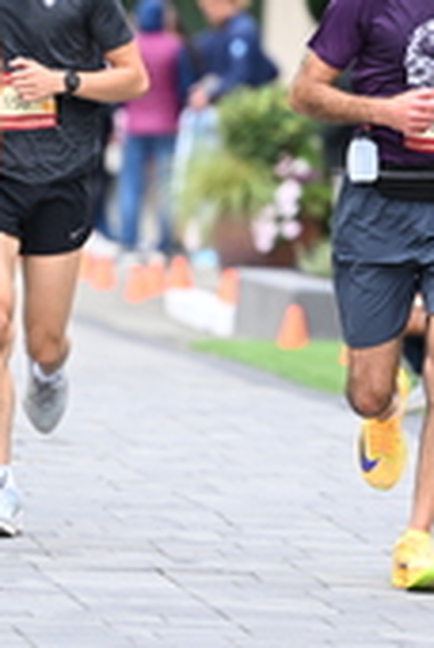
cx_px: 261
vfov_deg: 3.7
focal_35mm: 549
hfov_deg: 2.5
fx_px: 9887
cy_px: 103
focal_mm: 170
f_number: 2.8
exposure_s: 1/1600
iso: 1000
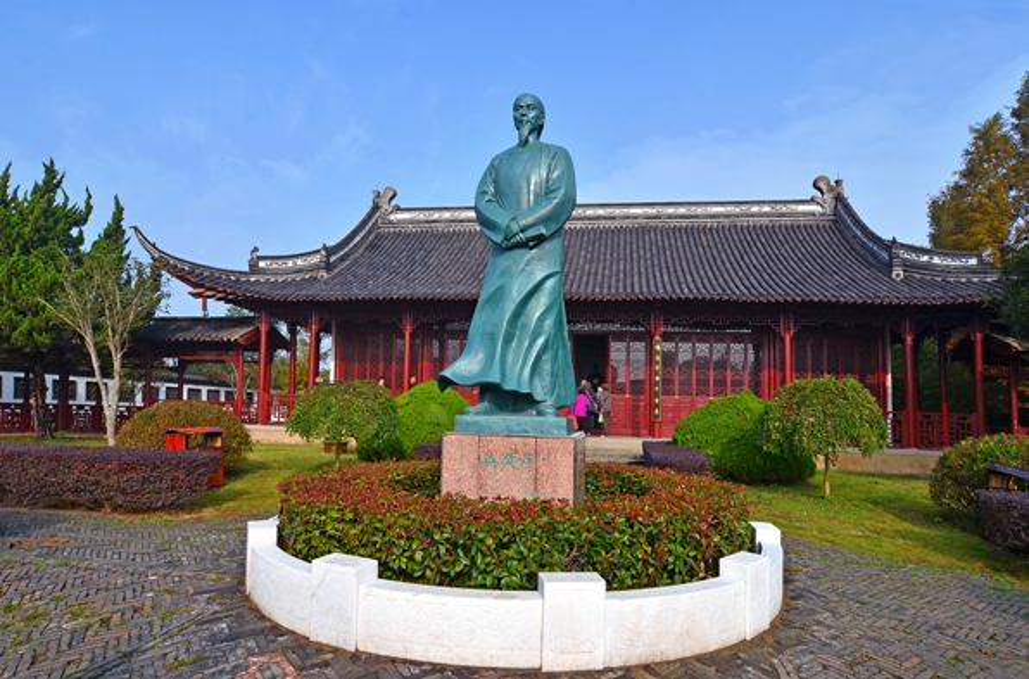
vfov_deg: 67.0
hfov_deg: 90.2
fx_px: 513
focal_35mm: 18
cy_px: 340
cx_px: 514
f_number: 11
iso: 100
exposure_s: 1/160
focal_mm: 12
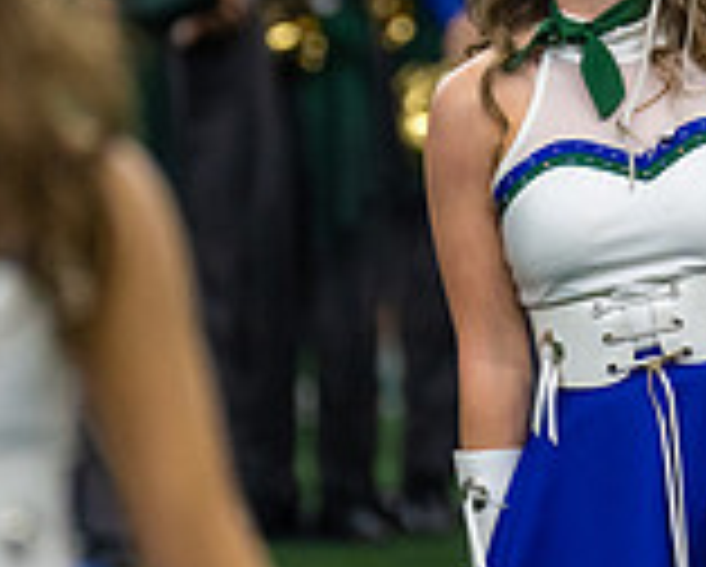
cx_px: 459
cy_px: 161
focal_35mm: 999
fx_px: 20900
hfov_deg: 1.9
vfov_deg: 1.6
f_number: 2.8
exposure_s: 1/1000
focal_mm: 200
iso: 1600
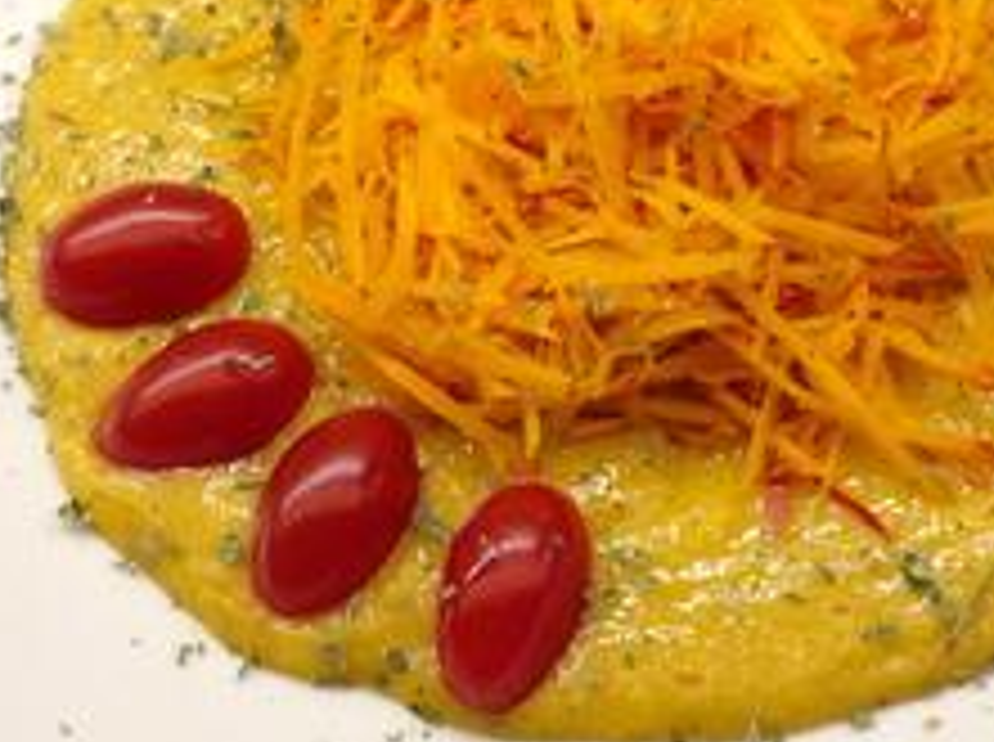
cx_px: 670
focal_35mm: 79
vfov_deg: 18.5
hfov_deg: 24.6
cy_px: 229
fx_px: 2265
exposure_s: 1/25
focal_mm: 4.12
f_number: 2.4
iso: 50
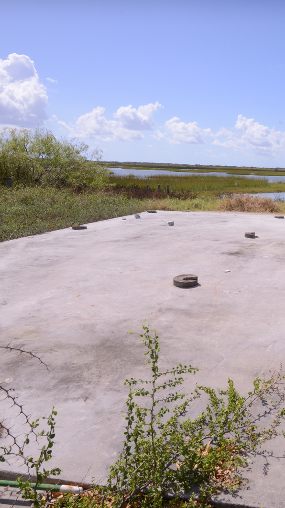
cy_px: 258
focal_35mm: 32
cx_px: 289
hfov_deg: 33.4
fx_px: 430
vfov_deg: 61.0
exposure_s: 1/200
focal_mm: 20
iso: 200
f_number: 16
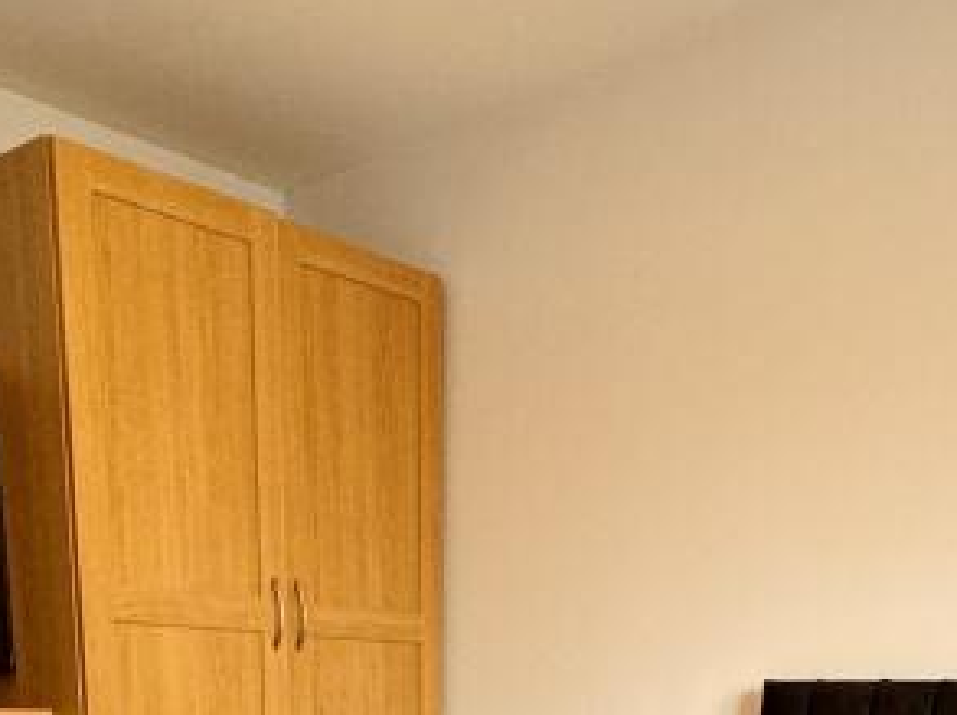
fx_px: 1353
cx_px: 555
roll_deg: -1.1
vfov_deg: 23.8
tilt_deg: -14.3
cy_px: 1061
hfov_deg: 38.9
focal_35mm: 49
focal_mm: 2.22
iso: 200
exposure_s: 1/99
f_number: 2.2
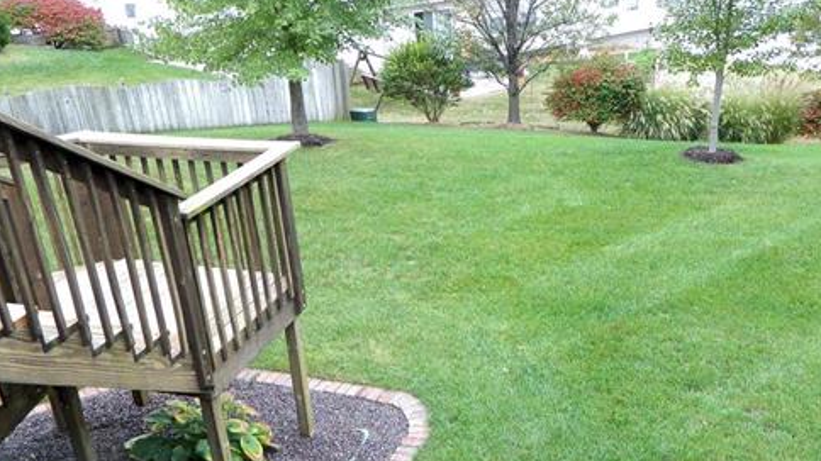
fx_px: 784
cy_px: 232
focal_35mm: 36
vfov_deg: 32.8
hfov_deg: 54.8
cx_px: 499
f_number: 3.1
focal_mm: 4.5
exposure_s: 1/30
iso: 110
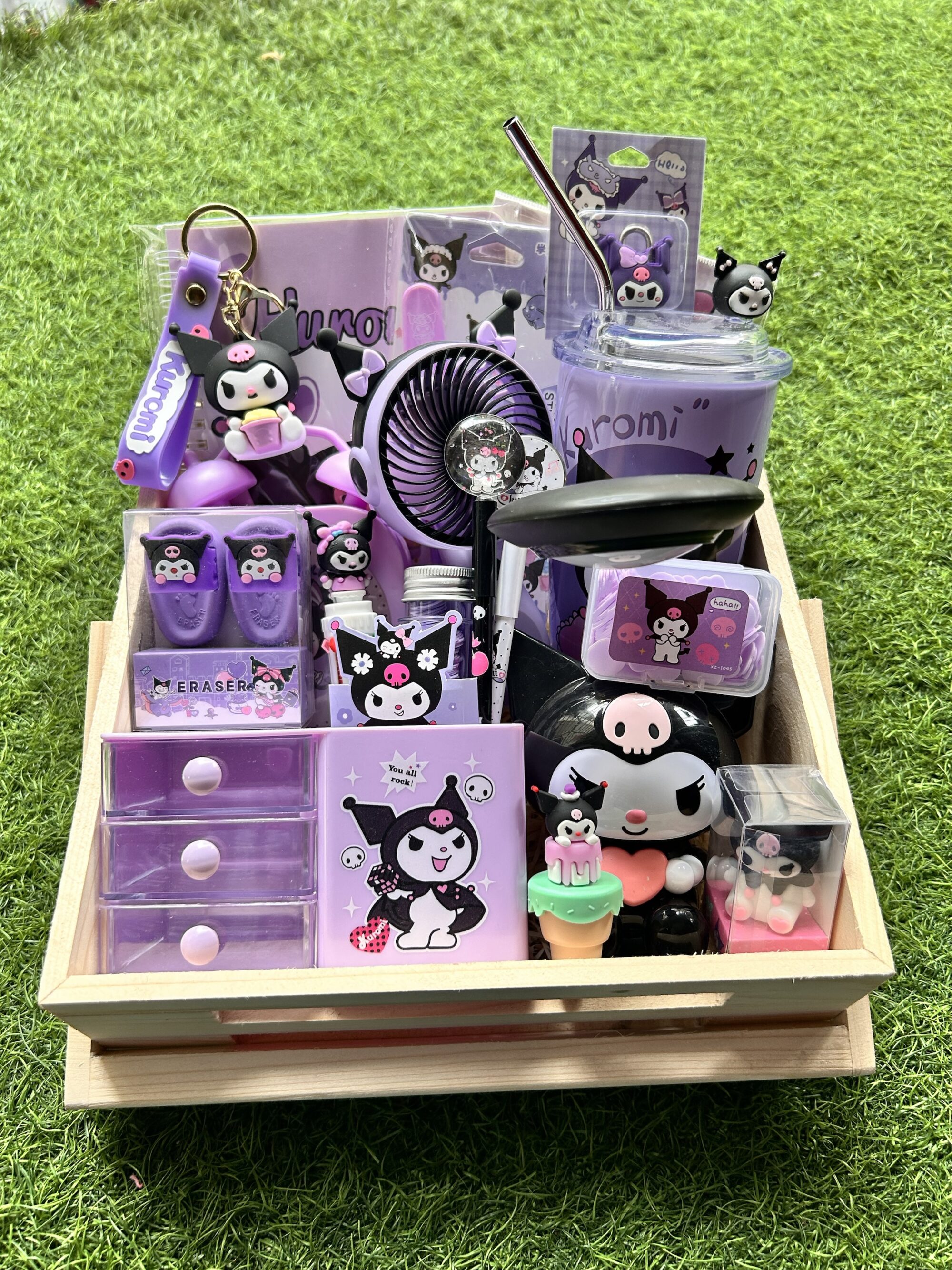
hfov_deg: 53.1
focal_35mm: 26
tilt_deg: -56.2
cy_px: 635
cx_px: 476
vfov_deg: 67.3
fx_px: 953
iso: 80
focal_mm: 5.7
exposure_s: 1/121
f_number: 1.5
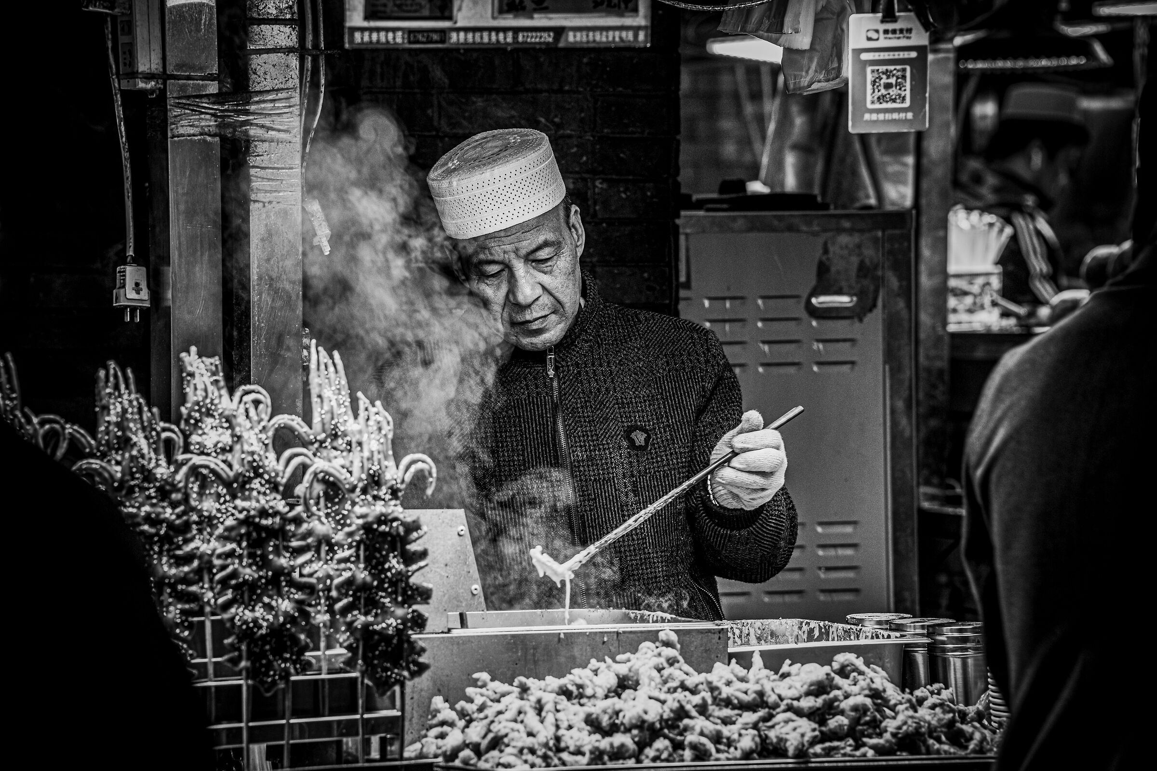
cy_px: 386
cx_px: 578
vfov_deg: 7.6
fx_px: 5785
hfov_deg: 11.4
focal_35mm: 180
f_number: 7.1
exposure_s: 1/125
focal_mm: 180
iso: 800
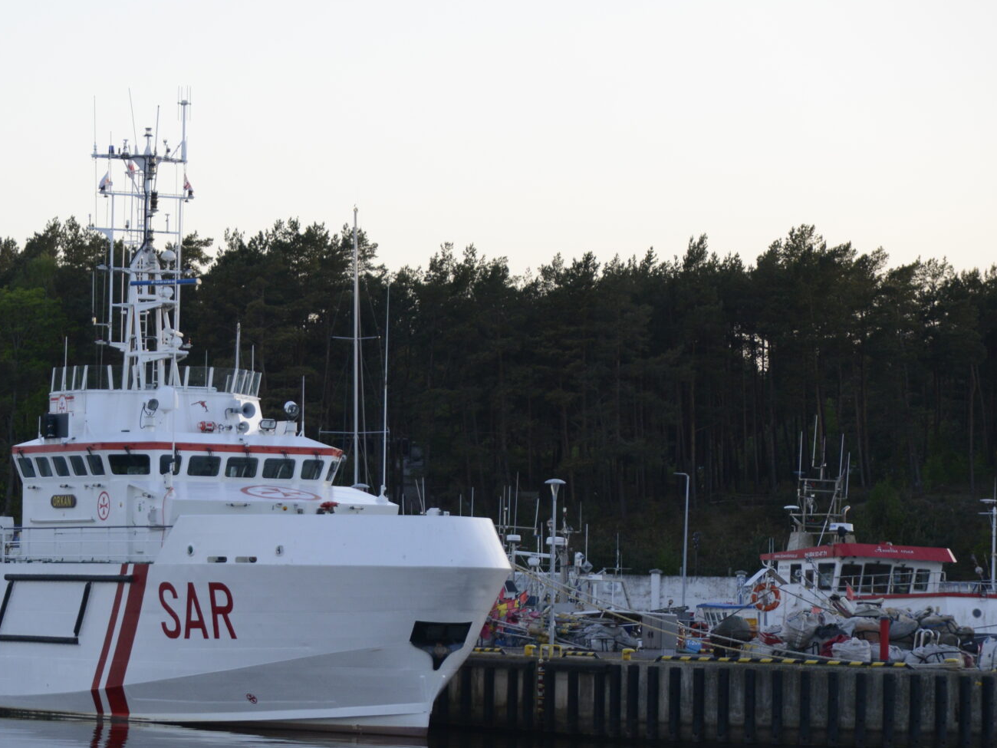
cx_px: 189
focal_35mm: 161
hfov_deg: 12.2
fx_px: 4637
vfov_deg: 9.2
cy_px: 560
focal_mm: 85
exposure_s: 1/1600
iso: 1000
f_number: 4
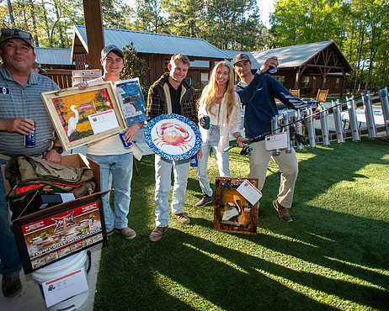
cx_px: 197
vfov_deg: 68.1
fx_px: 230
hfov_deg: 80.3
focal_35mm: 20
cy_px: 156
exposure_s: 1/160
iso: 160
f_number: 3.2
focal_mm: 17
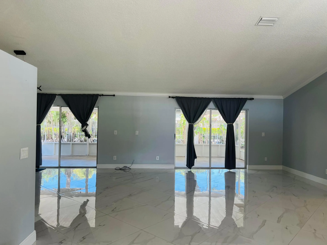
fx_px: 246
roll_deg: -0.8
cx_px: 164
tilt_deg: -0.3
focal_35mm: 26
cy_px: 122
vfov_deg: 53.1
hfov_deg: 67.3
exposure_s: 1/120
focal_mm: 5.7
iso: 50
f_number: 1.5
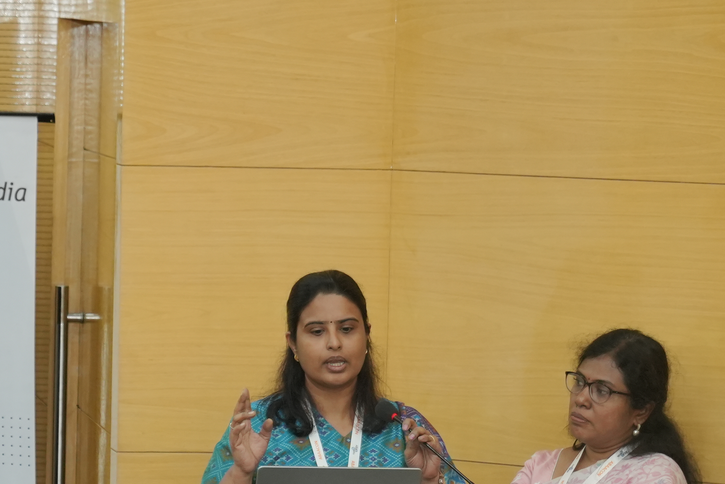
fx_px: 4391
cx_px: 175
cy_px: 465
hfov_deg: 9.4
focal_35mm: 218
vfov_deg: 6.3
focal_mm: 70
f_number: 2.8
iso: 1250
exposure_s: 1/200
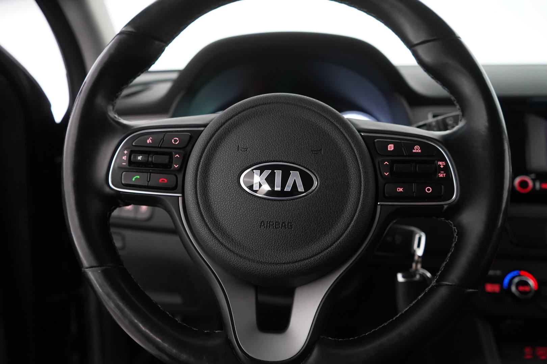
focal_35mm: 28
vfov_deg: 46.4
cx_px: 274
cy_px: 182
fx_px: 425
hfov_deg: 65.5
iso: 4000
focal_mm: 28
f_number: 3.5
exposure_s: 1/60
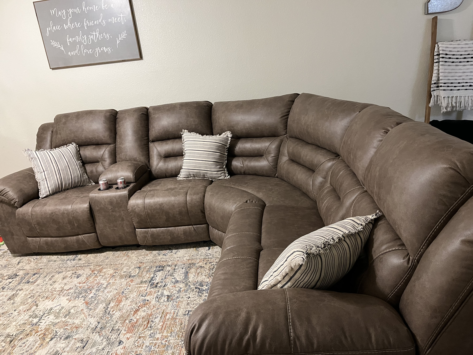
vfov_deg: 53.1
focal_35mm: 26
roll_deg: +5.7
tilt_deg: -18.4
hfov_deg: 67.3
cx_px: 236
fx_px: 355
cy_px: 178
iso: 400
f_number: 1.6
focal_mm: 5.1
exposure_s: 1/60
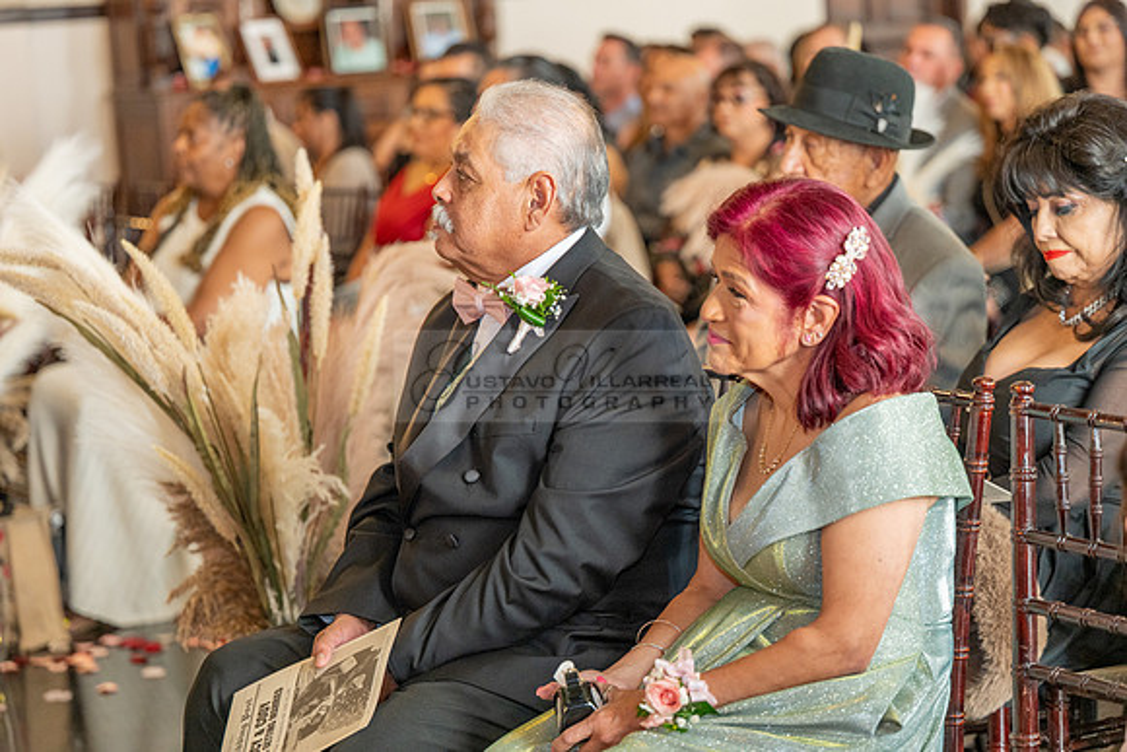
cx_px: 564
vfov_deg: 15.9
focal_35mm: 86
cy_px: 376
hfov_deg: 23.6
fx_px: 2693
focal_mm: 86
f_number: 2.8
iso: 1600
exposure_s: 1/125
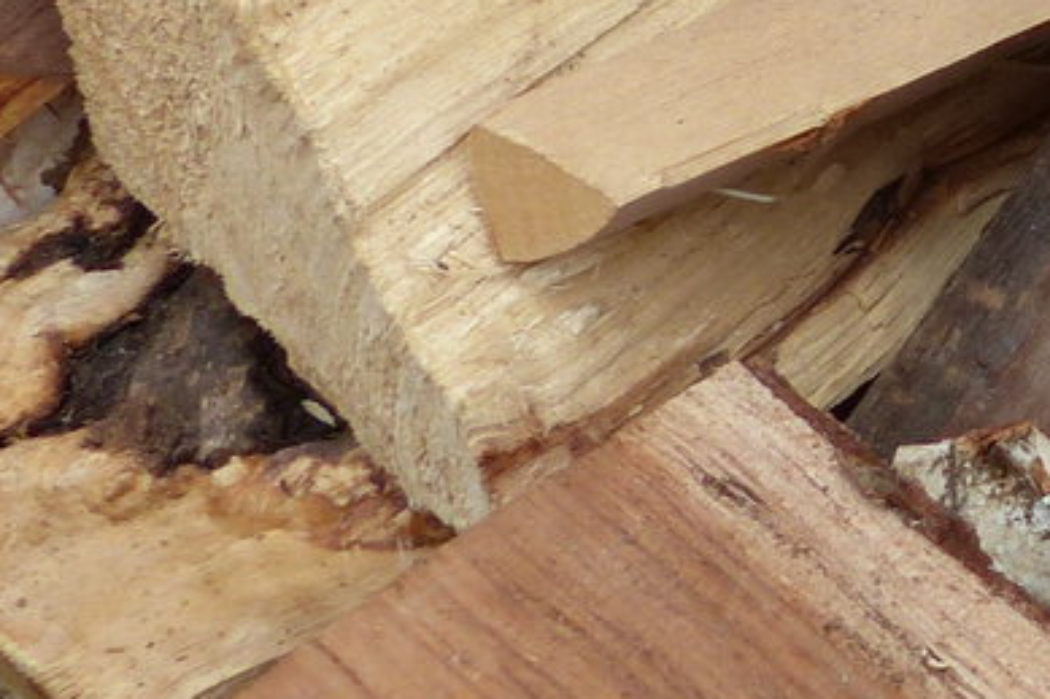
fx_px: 3119
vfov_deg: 12.3
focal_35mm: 107
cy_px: -264
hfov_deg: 17.3
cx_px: 1549
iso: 100
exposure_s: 1/100
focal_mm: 4.5
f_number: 2.8
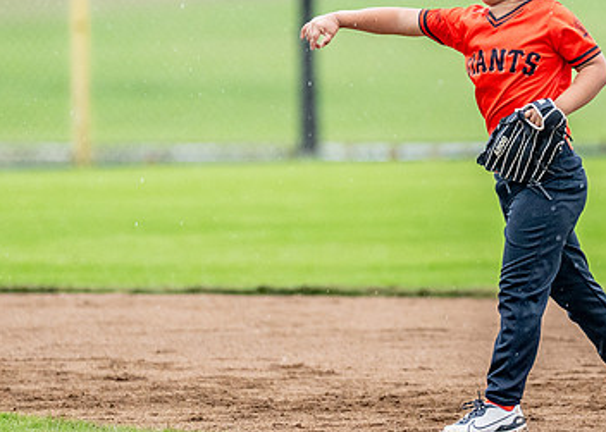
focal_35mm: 605
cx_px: 509
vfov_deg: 2.4
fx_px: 10407
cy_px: 129
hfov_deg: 3.3
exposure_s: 1/1000
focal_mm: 200
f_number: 2.8
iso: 1600
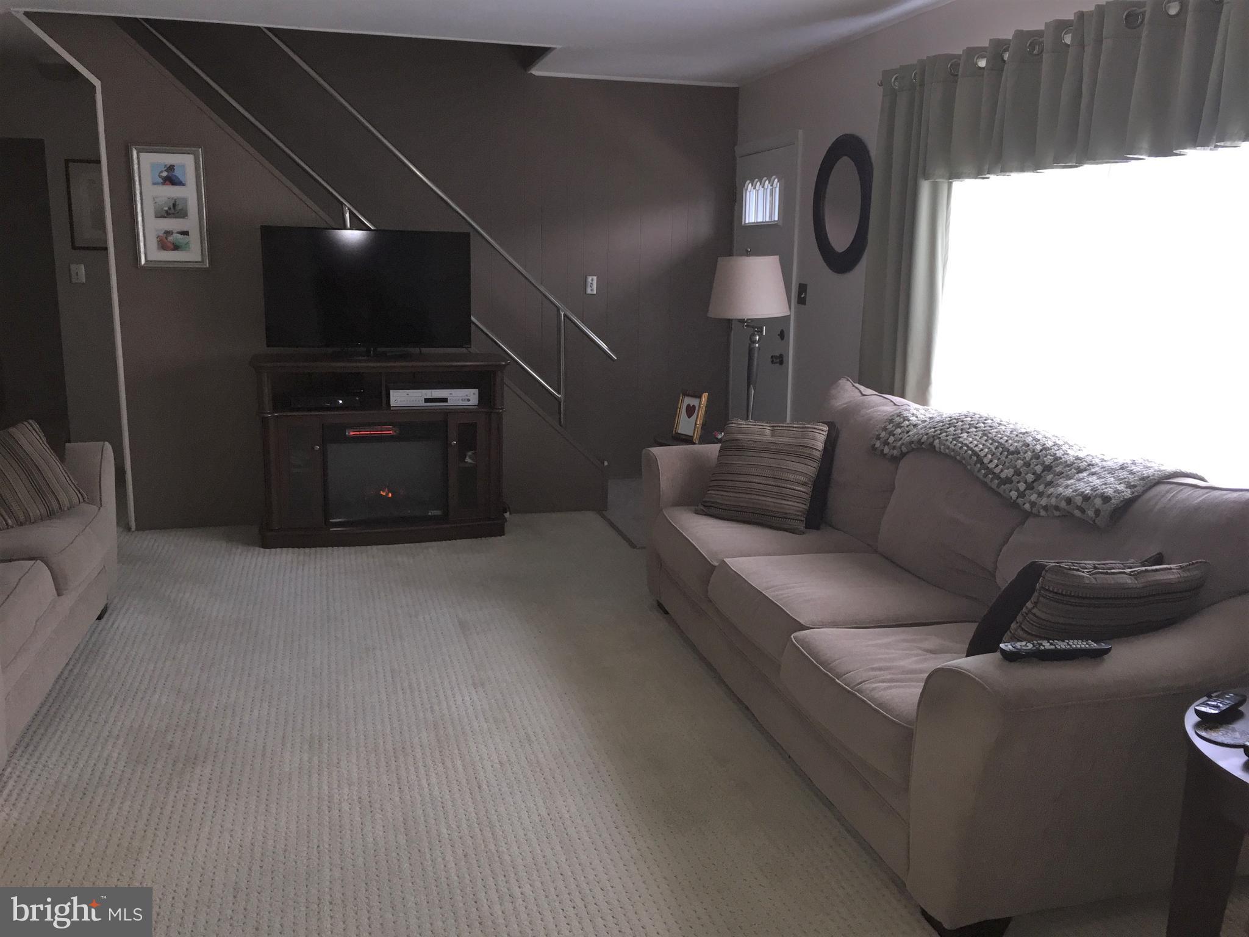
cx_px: 624
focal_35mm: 29
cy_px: 468
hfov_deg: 61.7
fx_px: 1046
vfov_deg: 48.2
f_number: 2.2
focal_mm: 4.15
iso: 100
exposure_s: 1/30
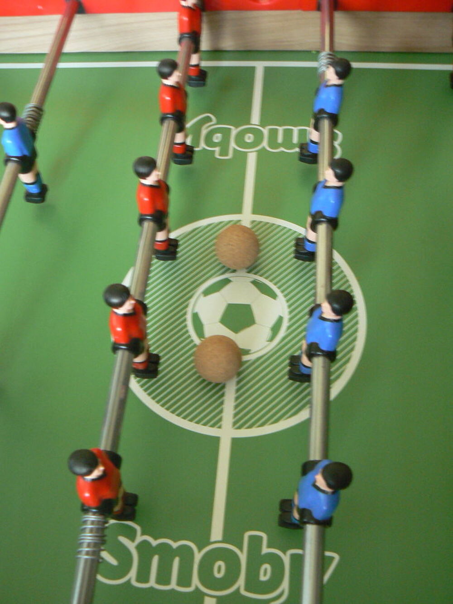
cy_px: 302
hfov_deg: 39.7
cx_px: 226
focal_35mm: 36
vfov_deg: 51.4
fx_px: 628
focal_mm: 6
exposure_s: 1/5
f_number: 2.8
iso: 200
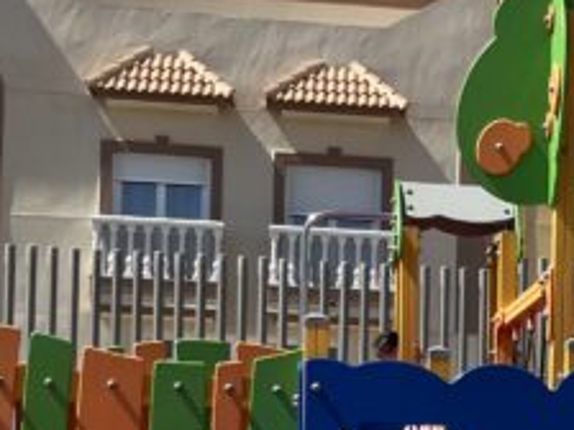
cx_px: 646
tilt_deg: +5.0
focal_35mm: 119
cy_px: 504
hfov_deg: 16.0
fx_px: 1973
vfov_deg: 12.2
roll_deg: -0.8
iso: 50
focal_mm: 5.1
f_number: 1.6
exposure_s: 1/4310
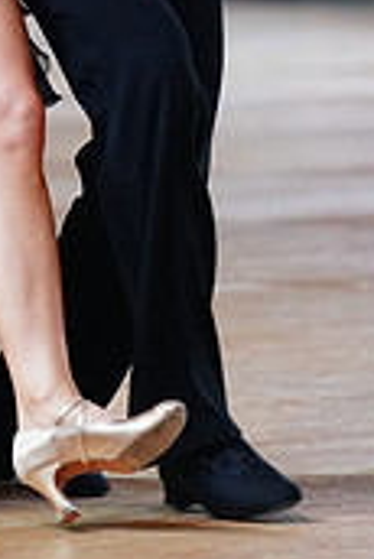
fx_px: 6547
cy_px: -221
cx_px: -122
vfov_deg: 4.9
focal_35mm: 421
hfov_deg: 3.3
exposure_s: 1/500
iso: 2000
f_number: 2.8
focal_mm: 125
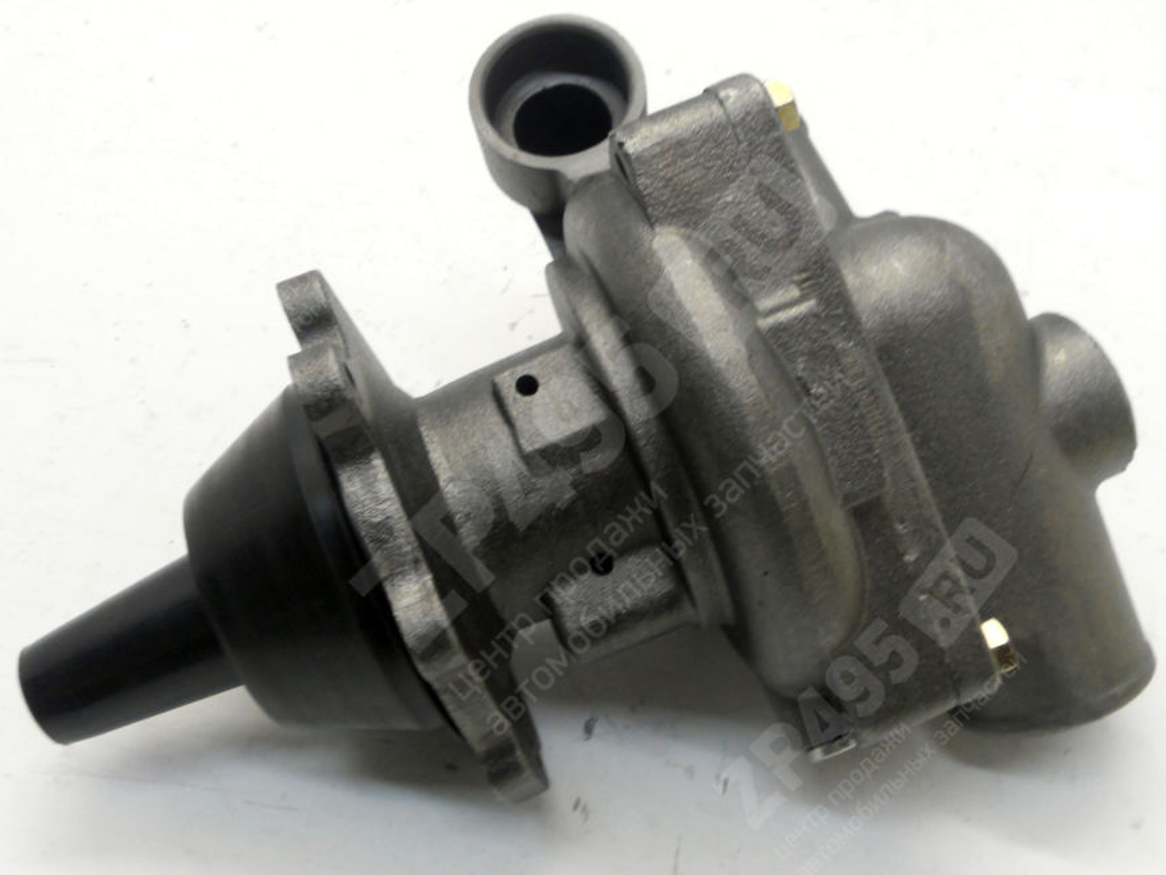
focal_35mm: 37
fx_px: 1246
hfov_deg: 50.1
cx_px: 605
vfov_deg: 38.7
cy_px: 435
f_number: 3.5
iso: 200
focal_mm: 5.8
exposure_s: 1/30
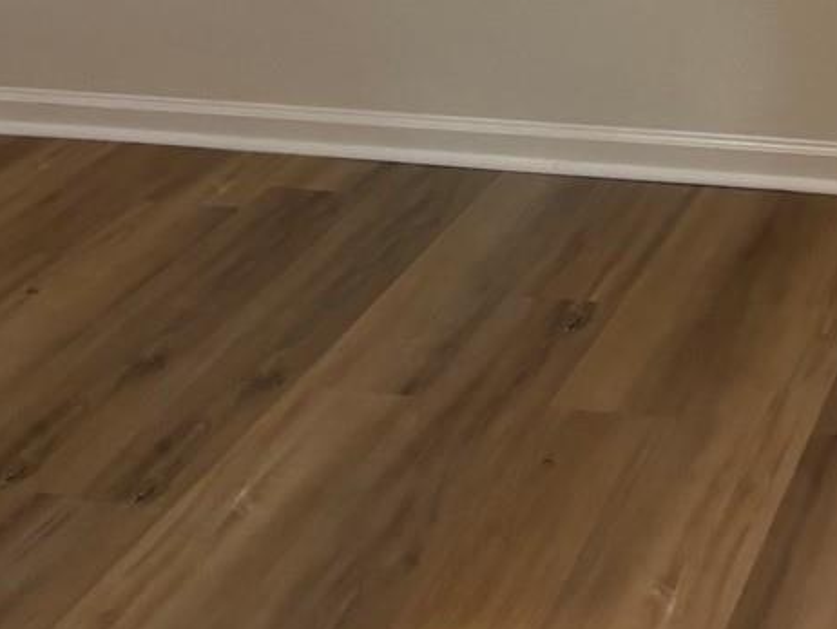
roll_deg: -0.7
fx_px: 2177
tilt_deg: -7.1
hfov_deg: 20.9
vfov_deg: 15.1
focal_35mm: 90
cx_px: 864
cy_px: -334
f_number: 1.6
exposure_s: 1/60
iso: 160
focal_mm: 5.96
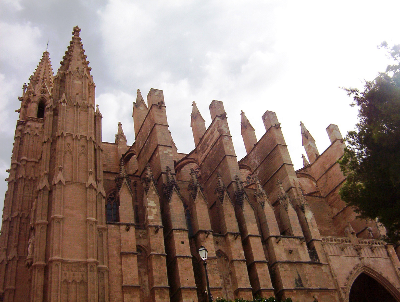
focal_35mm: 36
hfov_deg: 51.2
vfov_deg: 39.8
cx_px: 200
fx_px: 417
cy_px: 151
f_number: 5.24
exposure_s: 1/1134
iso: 100
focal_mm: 5.54
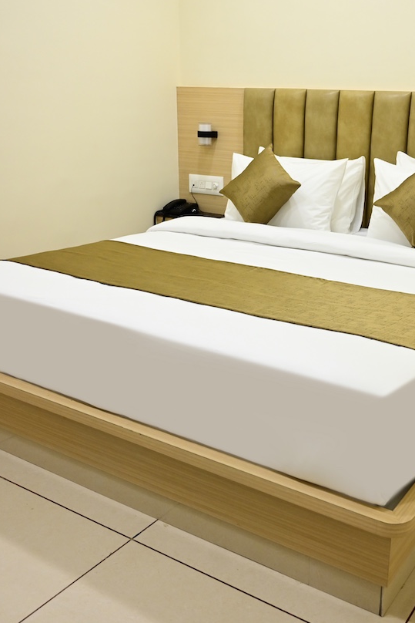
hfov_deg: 34.5
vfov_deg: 50.7
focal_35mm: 38
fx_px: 657
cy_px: 299
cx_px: 300
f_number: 4
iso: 1250
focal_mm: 24
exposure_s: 1/80
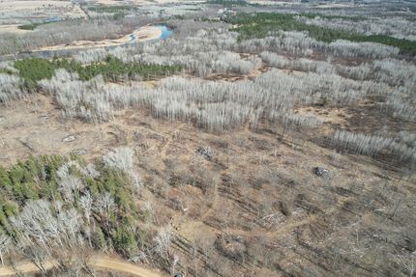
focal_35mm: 22
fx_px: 254
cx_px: 208
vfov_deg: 57.3
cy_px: 138
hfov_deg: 78.6
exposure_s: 1/1000
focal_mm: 8.38
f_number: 2.8
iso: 100
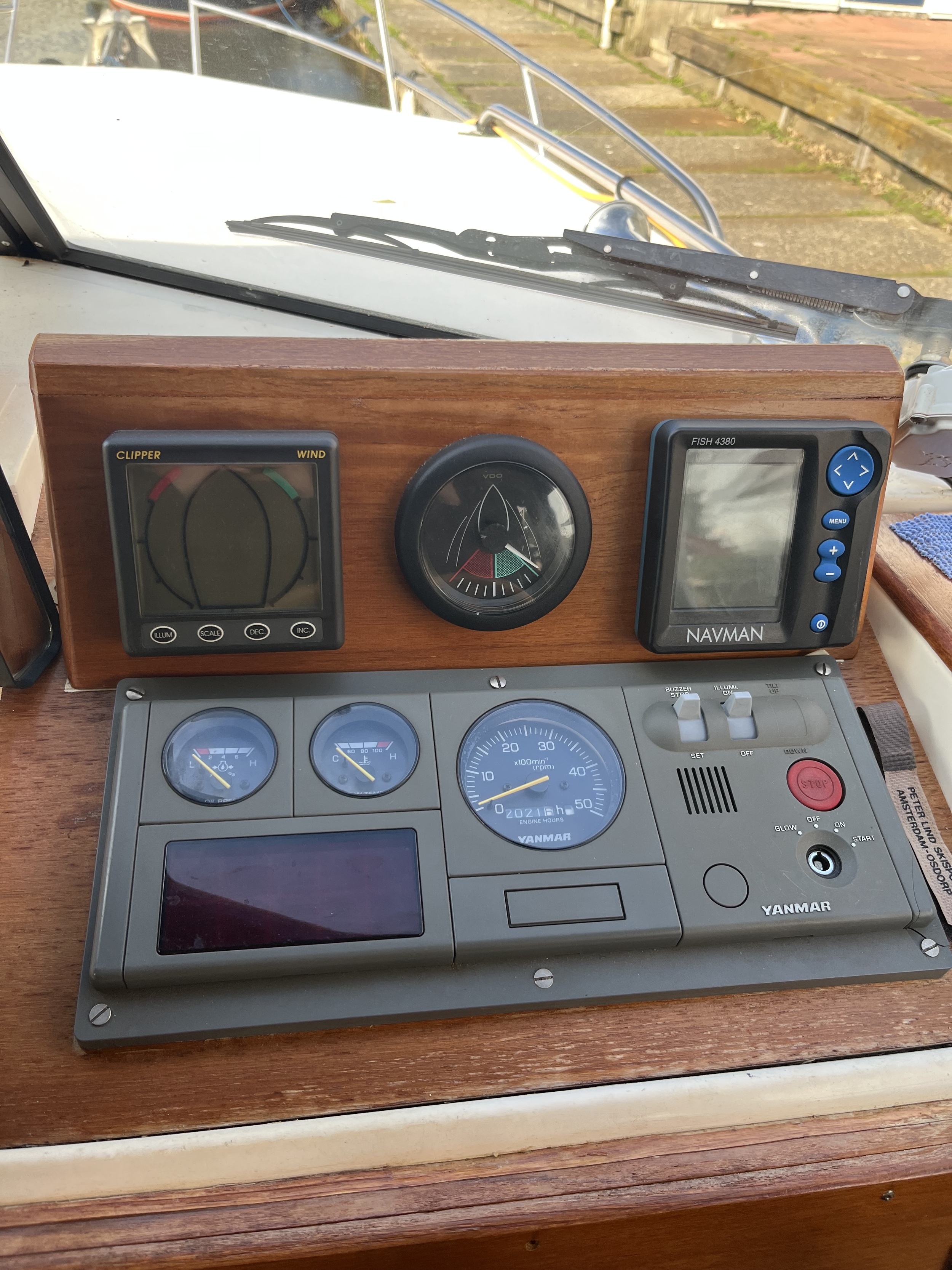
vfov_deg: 67.3
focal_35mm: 26
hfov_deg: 53.1
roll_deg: -5.0
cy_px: 635
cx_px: 476
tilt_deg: -36.4
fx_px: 953
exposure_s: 1/346
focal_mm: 5.1
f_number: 1.6
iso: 50
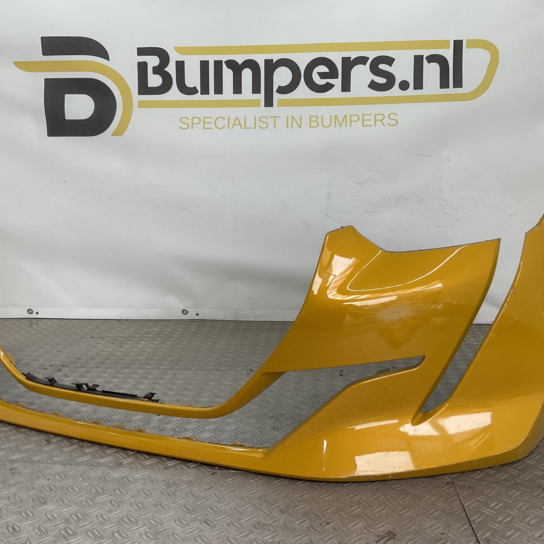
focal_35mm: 35
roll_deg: -1.0
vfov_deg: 47.2
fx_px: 622
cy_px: 267
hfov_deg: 47.2
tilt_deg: -9.9
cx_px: 270
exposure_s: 1/239
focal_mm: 3
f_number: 1.8
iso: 16
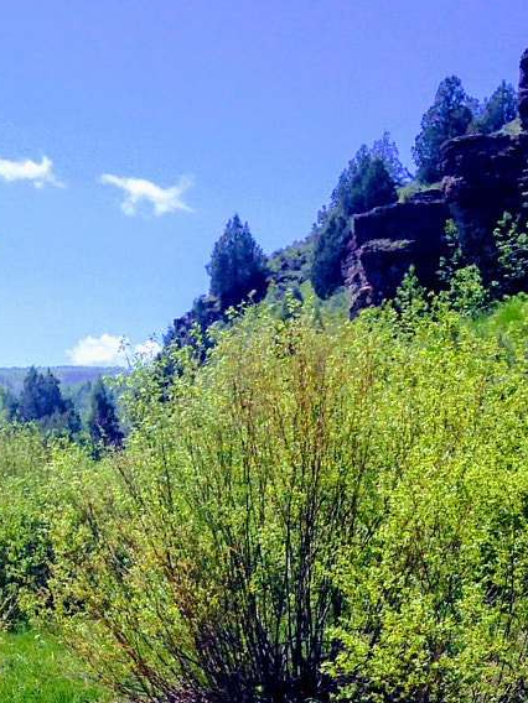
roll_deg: -0.5
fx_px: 1891
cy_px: 941
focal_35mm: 93
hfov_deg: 15.9
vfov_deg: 19.3
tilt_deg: -11.5
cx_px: 212
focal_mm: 4.12
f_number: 2.4
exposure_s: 1/1466
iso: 50
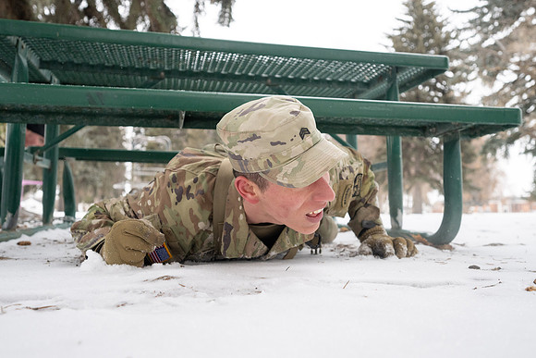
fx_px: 447
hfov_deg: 61.9
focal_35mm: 30
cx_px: 268
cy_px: 179
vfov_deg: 43.6
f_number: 4
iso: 1000
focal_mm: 30
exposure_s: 1/800
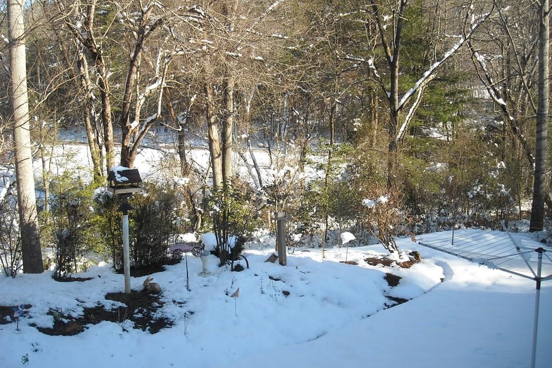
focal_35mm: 37
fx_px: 567
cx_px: 272
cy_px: 175
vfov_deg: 36.0
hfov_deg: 51.9
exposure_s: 1/337
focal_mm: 5.7
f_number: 2.8
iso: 64
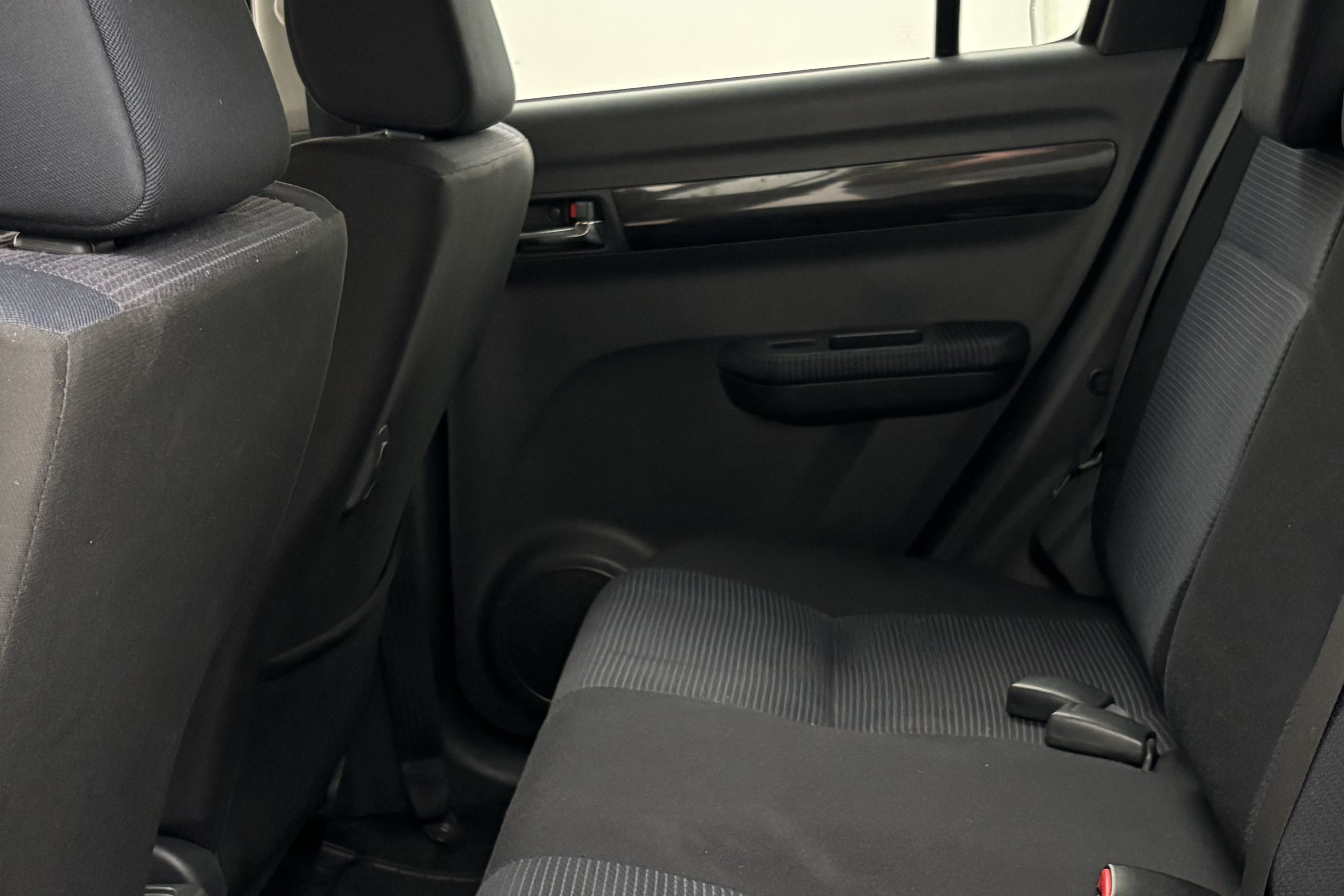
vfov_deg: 26.4
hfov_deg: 38.8
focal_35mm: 51
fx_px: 1904
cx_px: 777
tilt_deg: -14.7
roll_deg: +3.0
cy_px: 520
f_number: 1.6
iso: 640
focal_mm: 5.96
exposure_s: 1/32
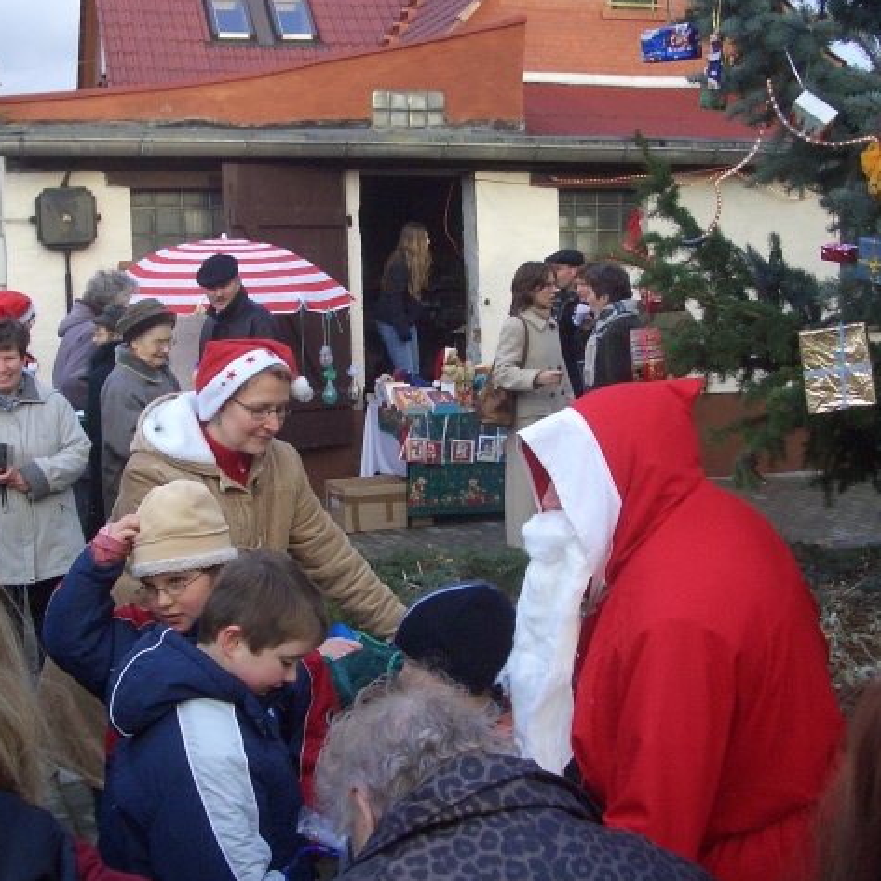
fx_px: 1411
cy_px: 440
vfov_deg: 34.7
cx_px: 378
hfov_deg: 34.6
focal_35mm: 49
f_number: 2.8
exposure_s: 1/500
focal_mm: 6.8
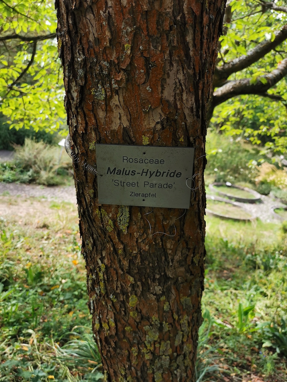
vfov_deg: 60.0
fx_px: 332
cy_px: 191
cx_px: 144
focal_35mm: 30
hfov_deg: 46.8
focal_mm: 5.58
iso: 50
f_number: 1.8
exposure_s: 1/505
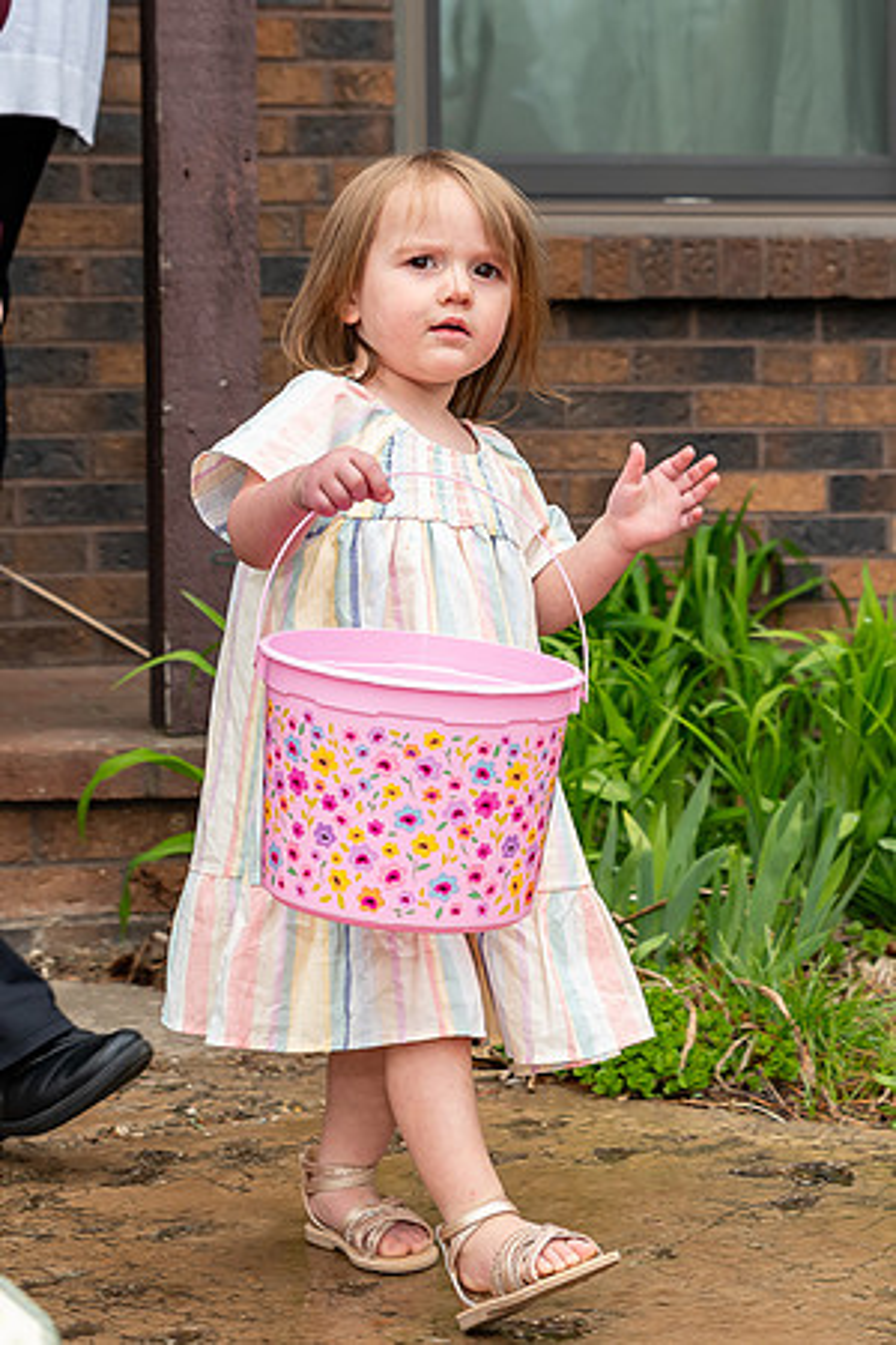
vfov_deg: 22.0
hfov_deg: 14.8
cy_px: 618
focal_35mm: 93
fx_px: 3459
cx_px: 495
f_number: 4
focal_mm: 38
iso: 320
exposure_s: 1/200
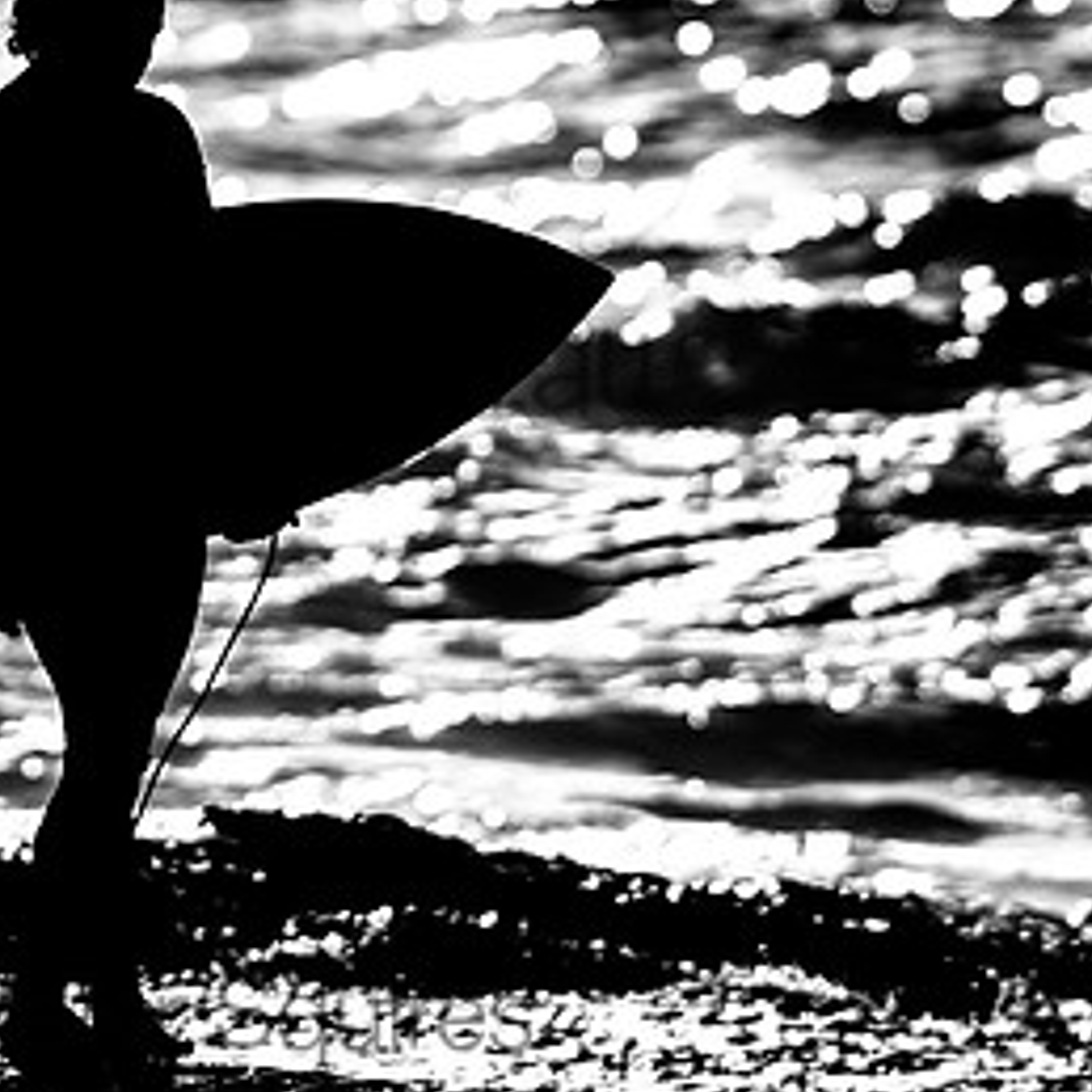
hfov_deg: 1.5
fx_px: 41436
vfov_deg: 1.5
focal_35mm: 1161
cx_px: 207
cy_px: 314
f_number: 5.6
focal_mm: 400
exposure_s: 1/2000
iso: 160
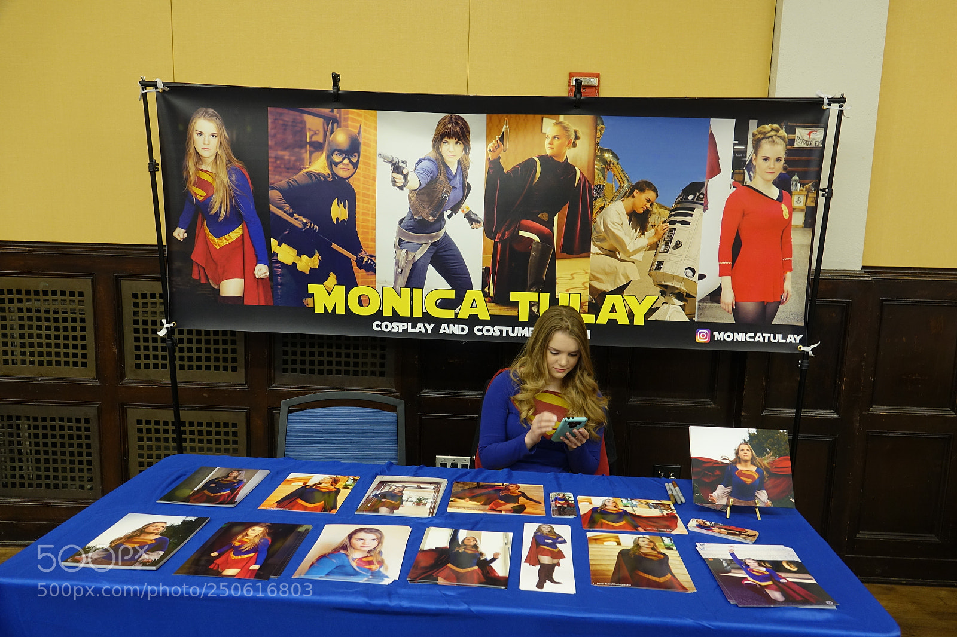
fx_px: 691
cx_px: 478
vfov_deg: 49.5
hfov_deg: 69.4
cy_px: 318
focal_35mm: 26
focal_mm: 9.46
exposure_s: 1/30
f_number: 2.5
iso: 250
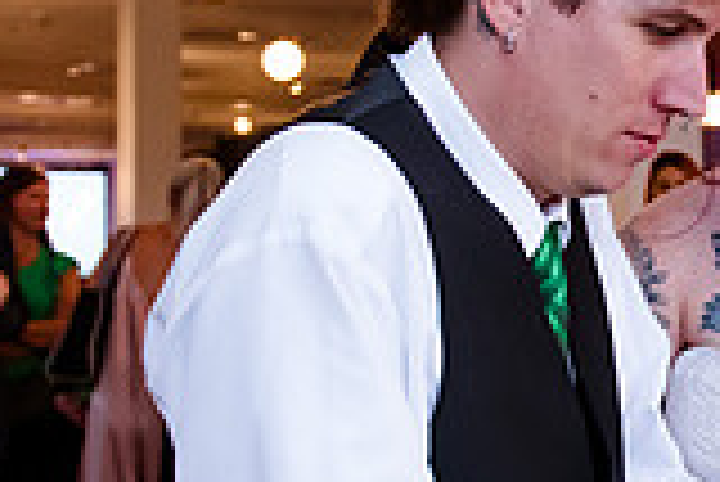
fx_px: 1762
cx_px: 738
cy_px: 218
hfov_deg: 22.1
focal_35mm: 88
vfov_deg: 15.6
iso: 3200
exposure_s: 1/250
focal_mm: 24
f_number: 3.5
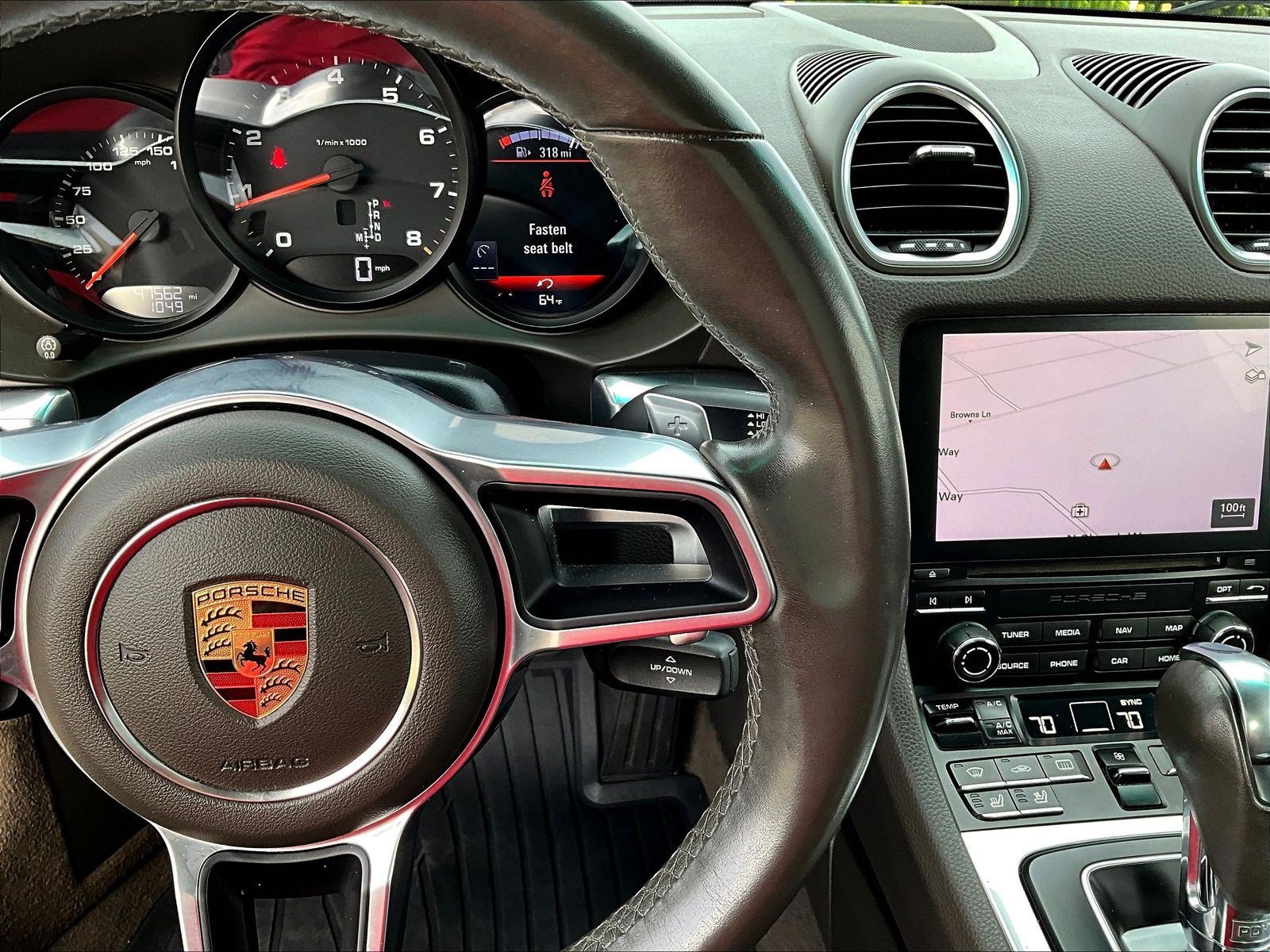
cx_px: 635
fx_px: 1064
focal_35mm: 29
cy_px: 476
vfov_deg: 48.2
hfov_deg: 61.7
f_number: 1.8
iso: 32
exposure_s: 1/122
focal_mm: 3
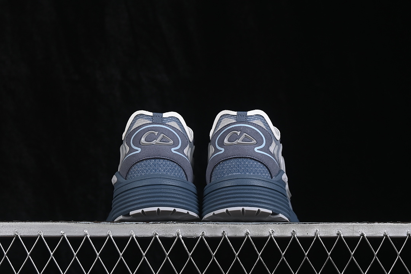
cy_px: 137
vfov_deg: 18.2
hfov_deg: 27.0
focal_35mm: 75
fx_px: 856
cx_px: 206
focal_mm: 50
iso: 160
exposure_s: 1/80
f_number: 8
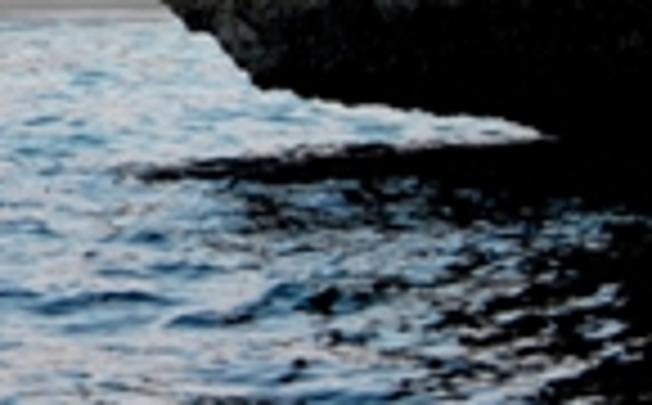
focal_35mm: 379
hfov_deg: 5.5
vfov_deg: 3.4
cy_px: -324
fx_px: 6721
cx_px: -513
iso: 320
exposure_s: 1/160
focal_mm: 56
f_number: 6.3
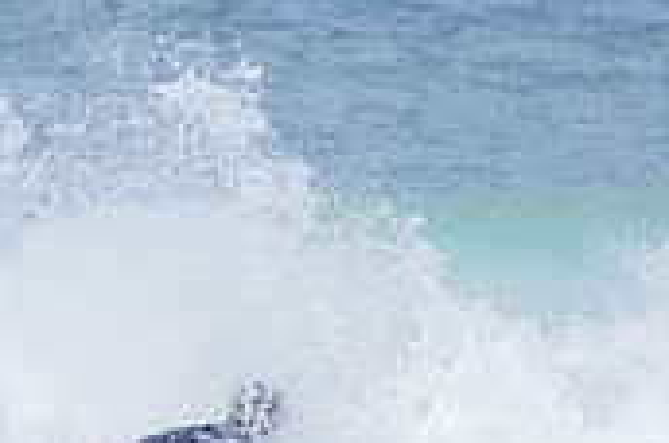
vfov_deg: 0.8
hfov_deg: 1.2
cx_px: 218
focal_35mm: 1690
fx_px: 31347
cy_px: 534
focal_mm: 500
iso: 250
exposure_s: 1/2000
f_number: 5.6
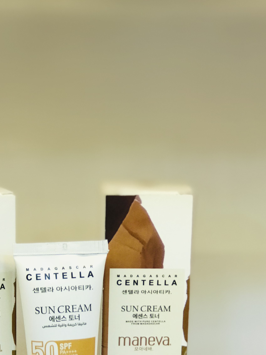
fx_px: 1045
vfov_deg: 18.9
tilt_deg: -14.2
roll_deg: +1.0
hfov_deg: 14.5
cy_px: 315
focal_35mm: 102
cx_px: 114
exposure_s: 1/50
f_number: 2.8
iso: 20
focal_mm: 6.6
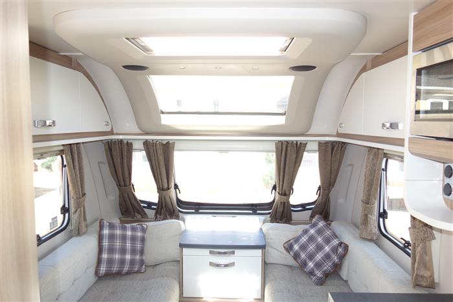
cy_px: 151
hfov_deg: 65.5
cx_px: 226
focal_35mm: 28
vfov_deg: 46.4
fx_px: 352
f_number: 2.8
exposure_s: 1/100
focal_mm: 10.4
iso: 125
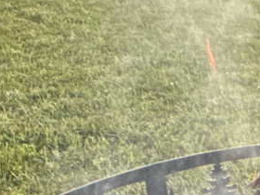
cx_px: 508
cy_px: 124
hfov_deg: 15.8
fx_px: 751
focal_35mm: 100
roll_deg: -3.3
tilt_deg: -19.6
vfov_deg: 14.8
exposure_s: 1/99
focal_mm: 2.22
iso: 64
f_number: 2.2
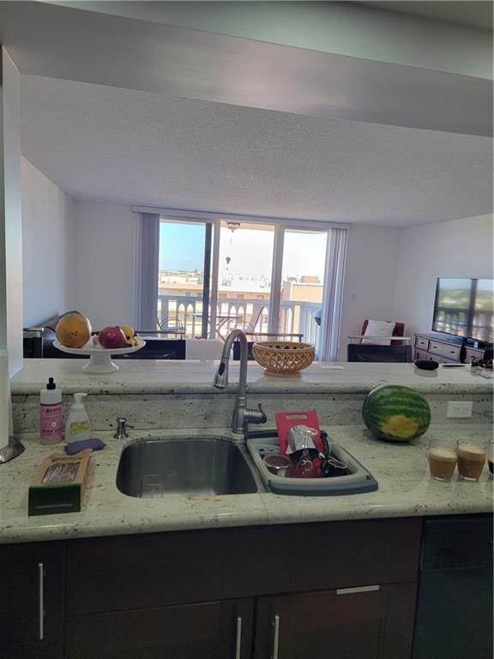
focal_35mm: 24
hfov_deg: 56.8
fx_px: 457
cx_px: 247
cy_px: 330
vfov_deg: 71.6
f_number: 1.8
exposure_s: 1/120
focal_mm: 6.7
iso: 125
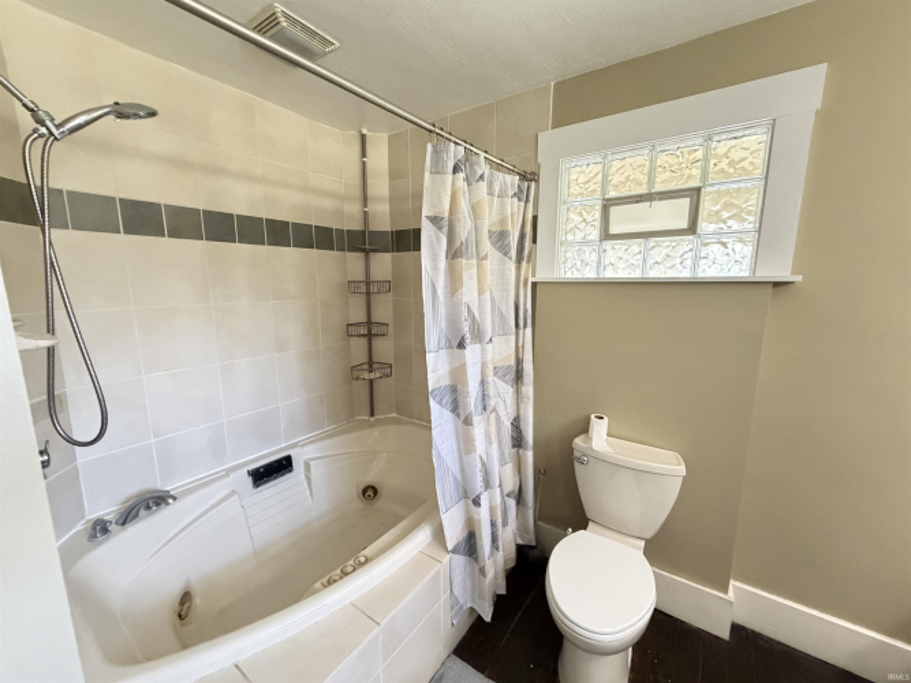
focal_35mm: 14
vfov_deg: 85.7
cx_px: 456
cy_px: 342
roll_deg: +0.8
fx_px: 368
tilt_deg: -9.8
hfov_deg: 102.1
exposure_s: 1/60
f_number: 2.2
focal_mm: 2.22
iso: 800
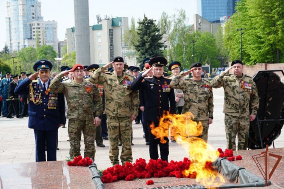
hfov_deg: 31.2
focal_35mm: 64
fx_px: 509
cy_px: 94
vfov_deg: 21.1
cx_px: 142
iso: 100
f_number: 5.6
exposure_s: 1/200
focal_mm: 43
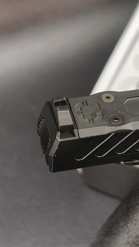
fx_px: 813
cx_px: 152
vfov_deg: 17.3
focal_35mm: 124
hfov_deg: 9.7
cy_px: 124
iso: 757
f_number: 2.67
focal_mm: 22.48
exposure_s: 1/13.3
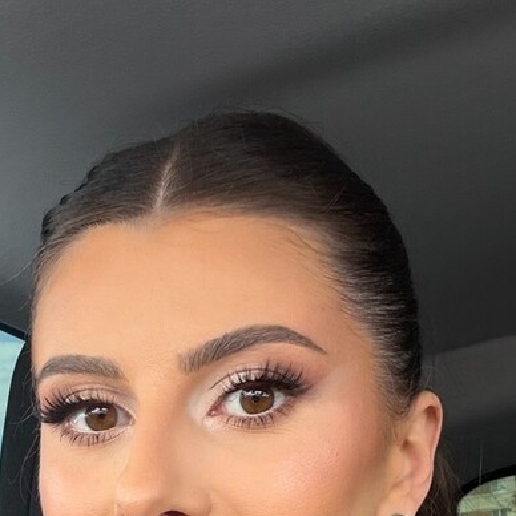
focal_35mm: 70
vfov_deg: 22.1
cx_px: 211
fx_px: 1181
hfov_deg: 24.6
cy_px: 670
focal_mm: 2.71
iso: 25
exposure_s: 1/121
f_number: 1.9
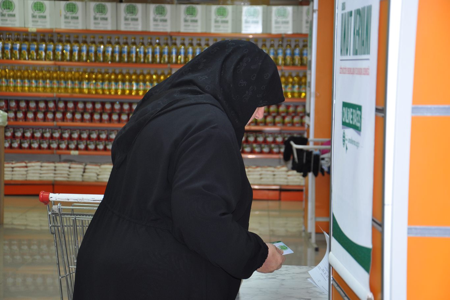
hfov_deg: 23.4
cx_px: 225
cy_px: 150
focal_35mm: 87
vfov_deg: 15.7
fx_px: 1087
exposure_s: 1/60
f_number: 5
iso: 400
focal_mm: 58
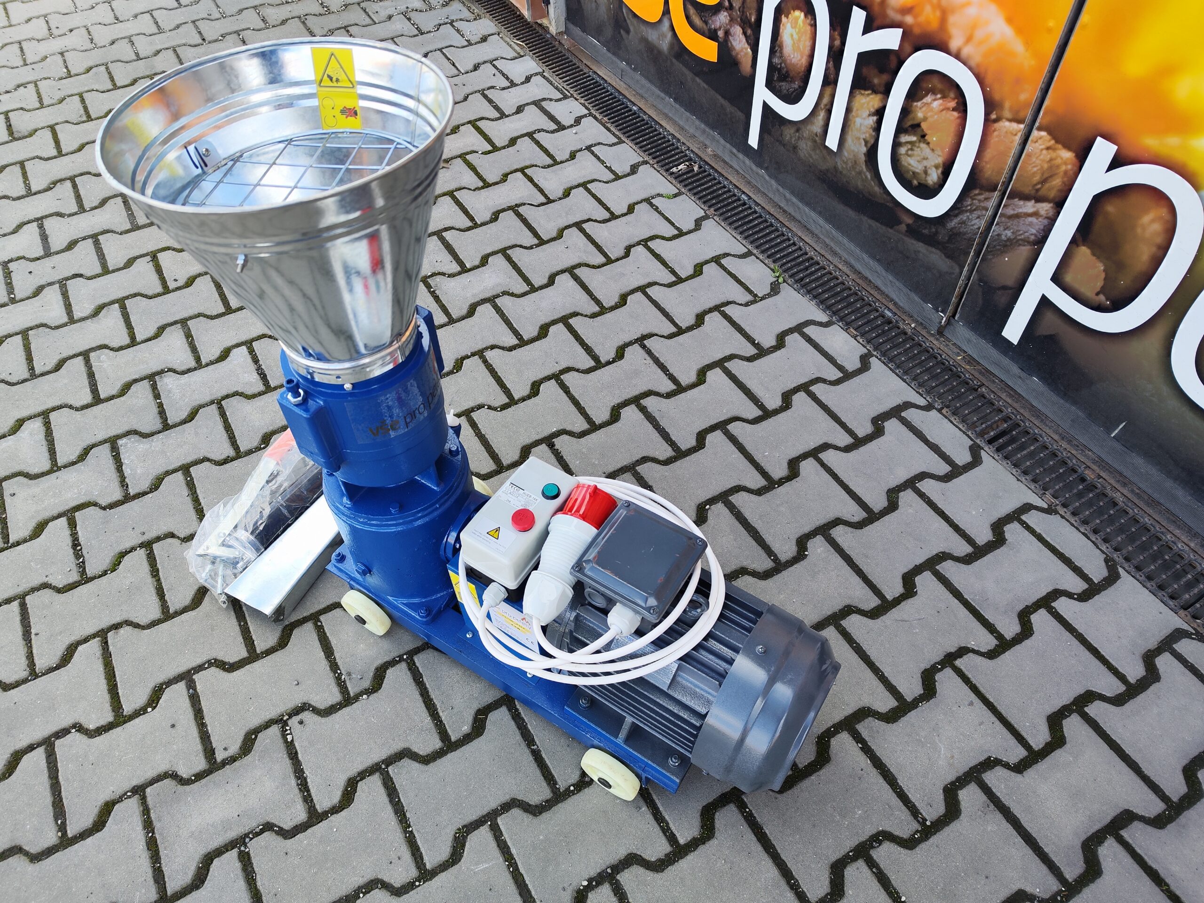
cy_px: 452
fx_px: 800
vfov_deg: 58.9
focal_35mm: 23
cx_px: 602
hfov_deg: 73.9
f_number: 1.69
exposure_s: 1/196
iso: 50
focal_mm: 7.01
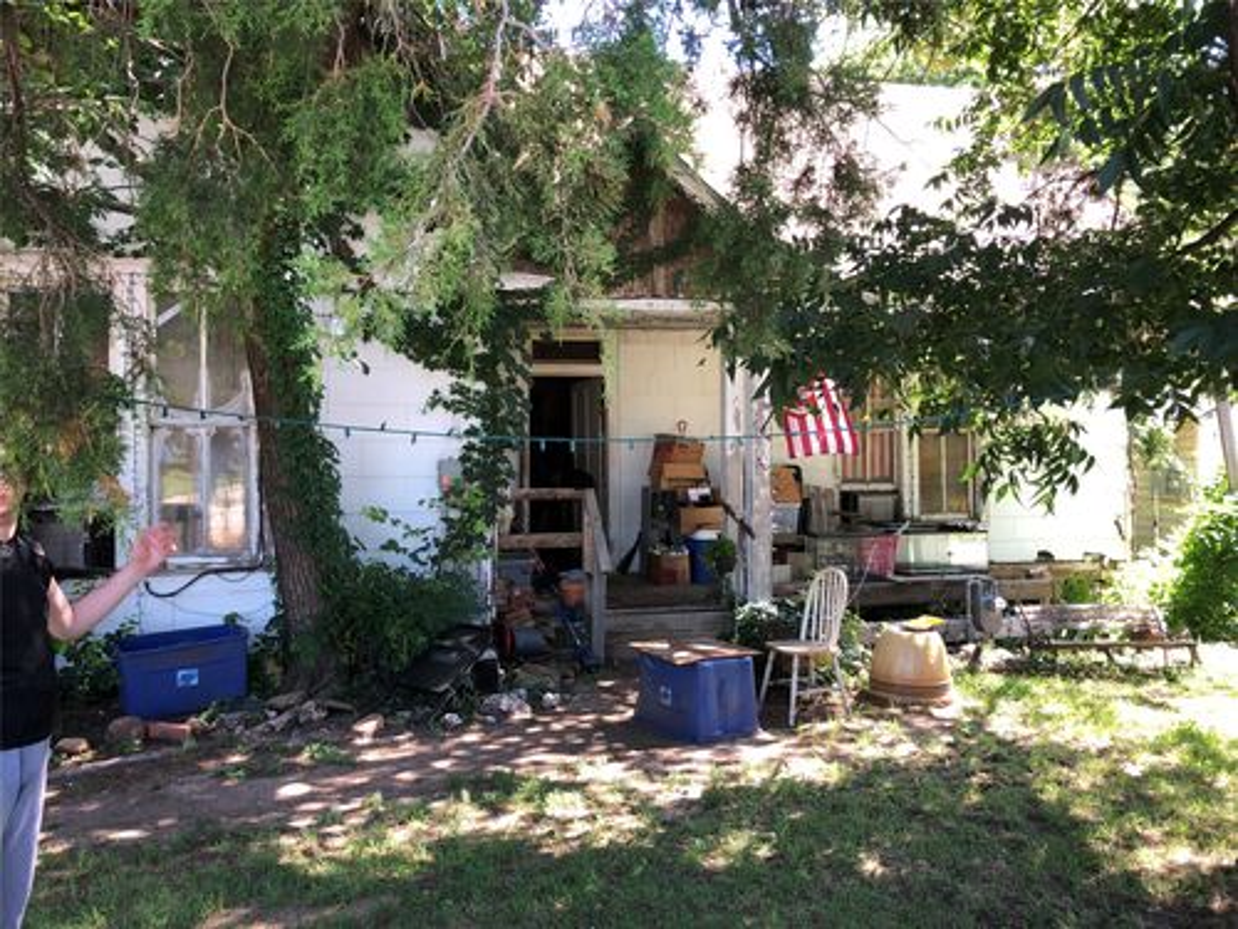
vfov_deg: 49.7
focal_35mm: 28
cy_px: 464
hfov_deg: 63.4
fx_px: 1001
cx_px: 619
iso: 50
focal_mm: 3.99
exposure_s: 1/120
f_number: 1.8
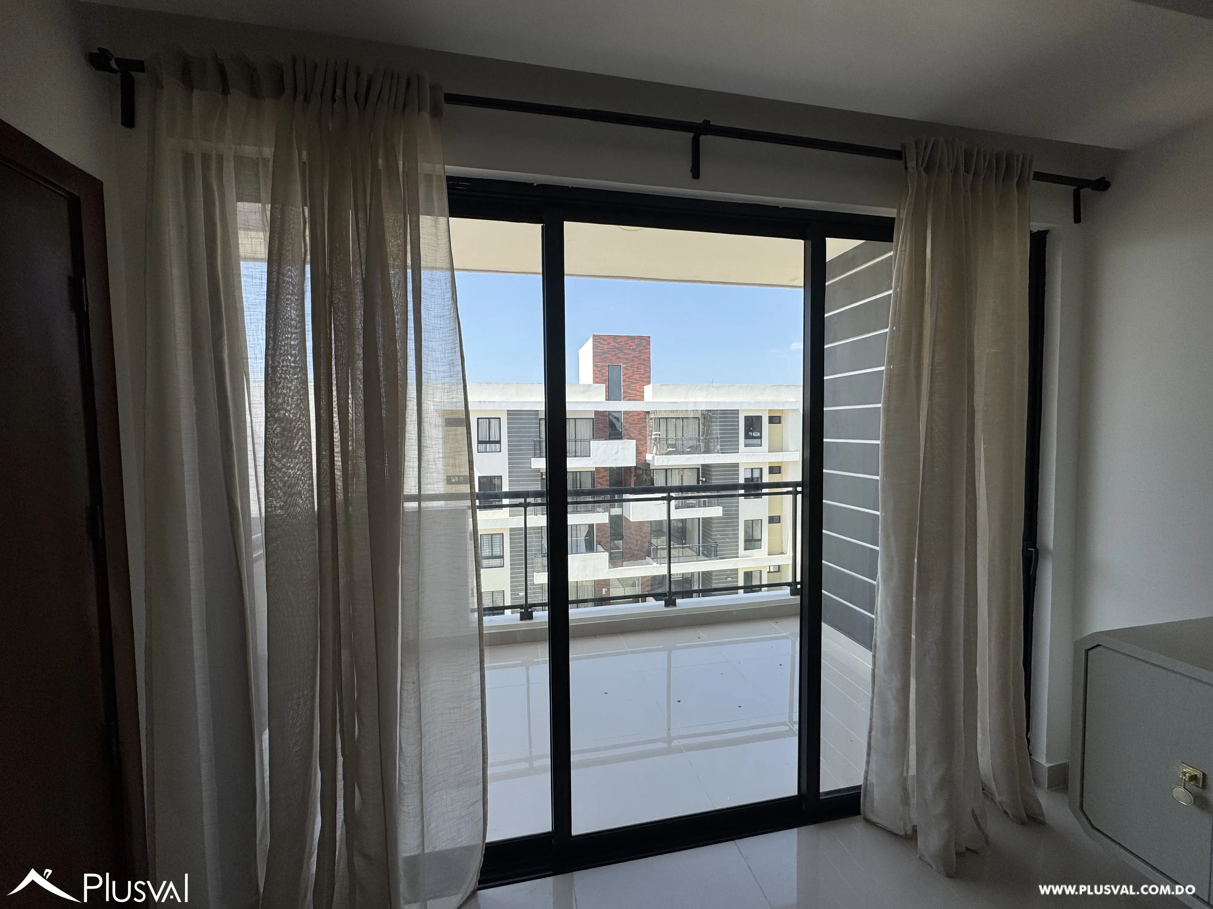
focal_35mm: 14
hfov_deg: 102.1
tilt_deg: -3.8
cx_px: 606
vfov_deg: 85.7
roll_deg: +0.7
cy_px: 454
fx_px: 491
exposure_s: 1/1063
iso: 40
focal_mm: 2.22
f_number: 2.2
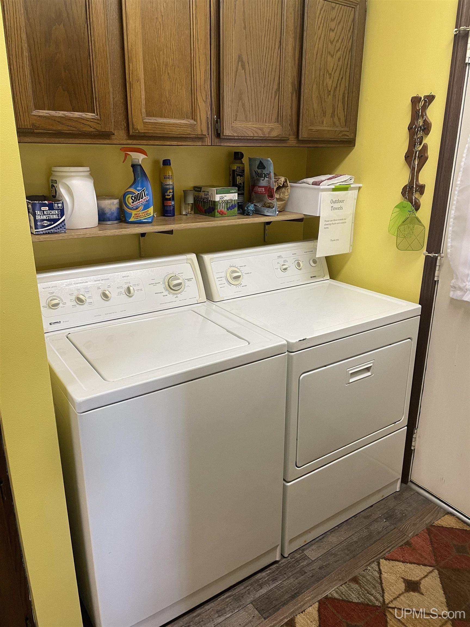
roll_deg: +1.2
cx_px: 235
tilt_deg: -16.6
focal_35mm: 26
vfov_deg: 67.3
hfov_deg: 53.1
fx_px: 471
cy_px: 314
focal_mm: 4.2
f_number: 1.6
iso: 100
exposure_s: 1/60
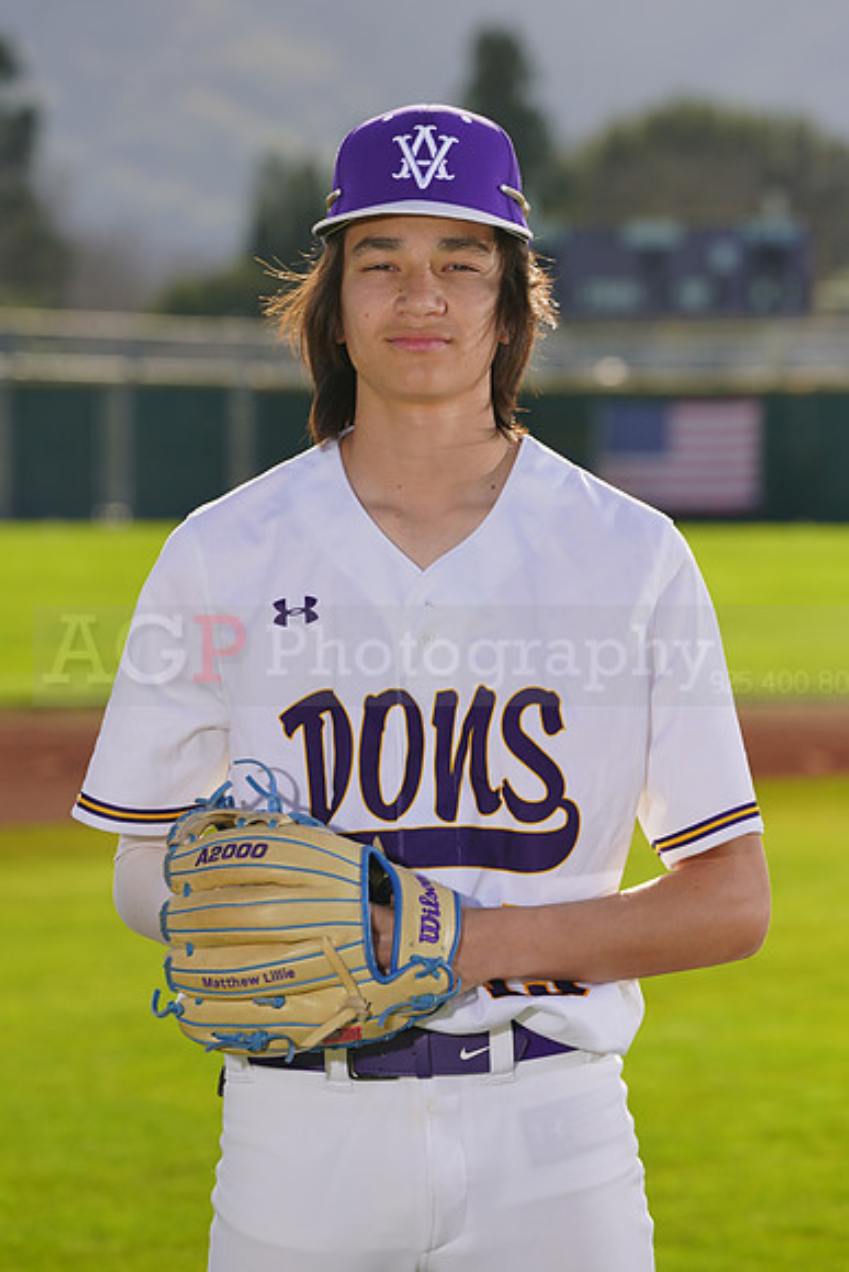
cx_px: 424
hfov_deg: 6.1
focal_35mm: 224
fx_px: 7919
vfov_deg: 9.2
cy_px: 636
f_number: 9
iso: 100
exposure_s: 1/250
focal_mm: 224
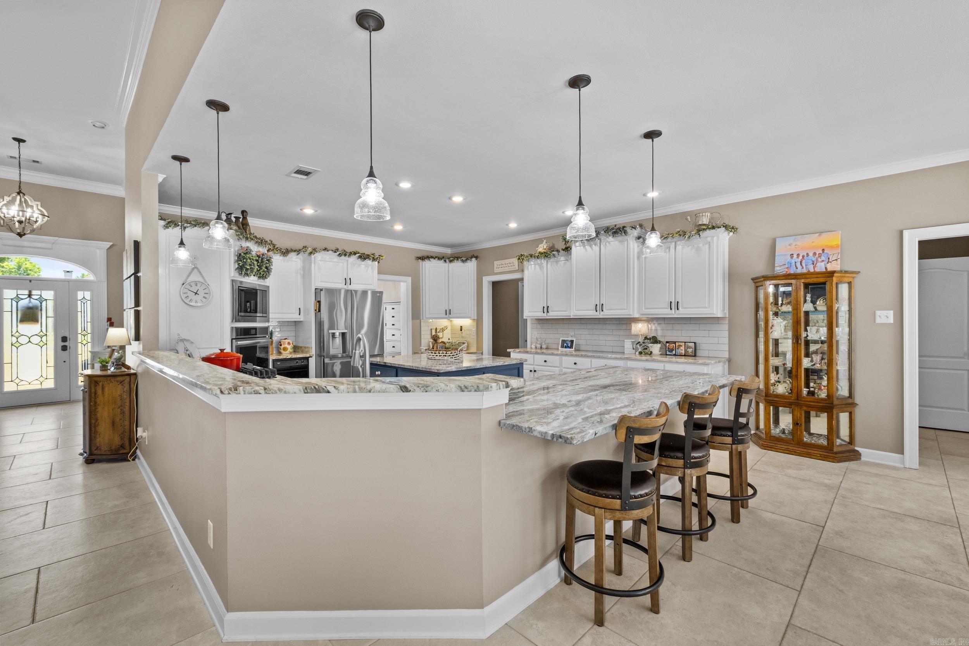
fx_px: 404
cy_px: 323
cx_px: 484
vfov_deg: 77.3
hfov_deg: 100.4
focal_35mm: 15
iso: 400
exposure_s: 1/4
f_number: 7.1
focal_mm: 10
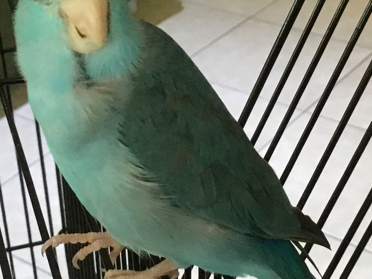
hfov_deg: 23.0
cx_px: 144
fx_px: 913
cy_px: 85
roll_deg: +1.9
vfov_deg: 17.3
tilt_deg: -28.9
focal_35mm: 85
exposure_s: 1/17
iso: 200
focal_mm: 3.3
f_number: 2.4
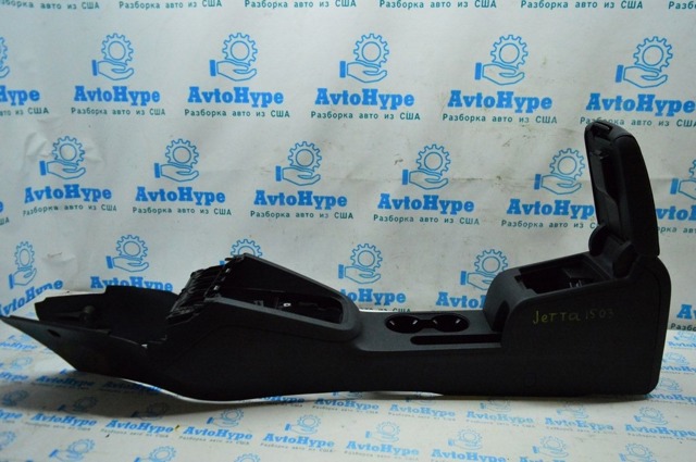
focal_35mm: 27
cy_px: 231
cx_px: 348
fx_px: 521
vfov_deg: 47.8
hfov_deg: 67.4
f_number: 4
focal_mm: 18
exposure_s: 1/1000
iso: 6400
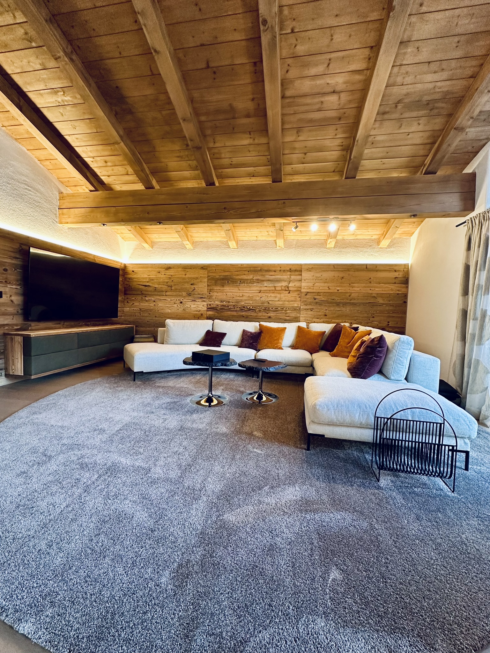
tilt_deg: -1.8
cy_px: 326
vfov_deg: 102.1
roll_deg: -2.2
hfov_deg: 85.7
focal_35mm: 14
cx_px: 245
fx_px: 264
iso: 250
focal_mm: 2.22
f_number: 2.2
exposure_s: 1/50
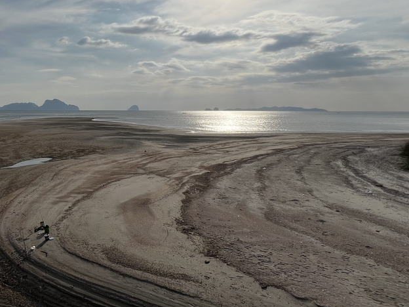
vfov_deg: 54.3
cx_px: 110
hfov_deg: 65.8
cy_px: 116
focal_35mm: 25
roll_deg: +0.1
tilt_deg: -0.7
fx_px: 295
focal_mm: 1.57
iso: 32
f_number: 1.8
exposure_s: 1/6494
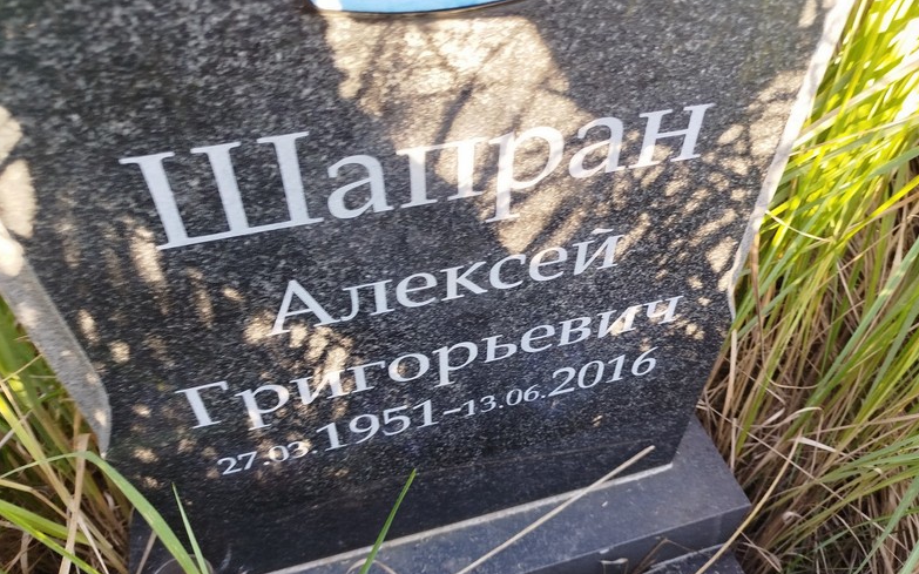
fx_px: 651
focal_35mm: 26
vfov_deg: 47.5
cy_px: 310
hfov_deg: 70.4
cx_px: 468
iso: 64
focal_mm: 5.31
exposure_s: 1/50
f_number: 1.7
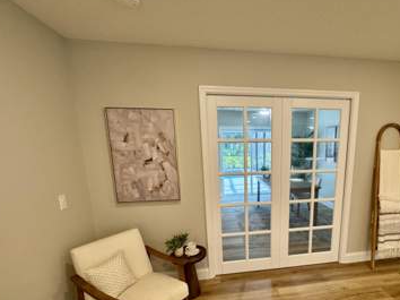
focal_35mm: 19
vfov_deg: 67.6
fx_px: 219
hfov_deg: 82.9
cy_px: 187
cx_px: 253
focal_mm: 2.22
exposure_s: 1/100
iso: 200
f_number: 2.2
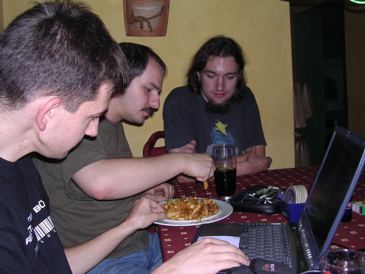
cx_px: 182
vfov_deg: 37.7
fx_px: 401
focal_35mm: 38
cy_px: 137
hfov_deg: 49.0
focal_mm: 5.8
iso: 100
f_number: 2.8
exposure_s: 1/60.1
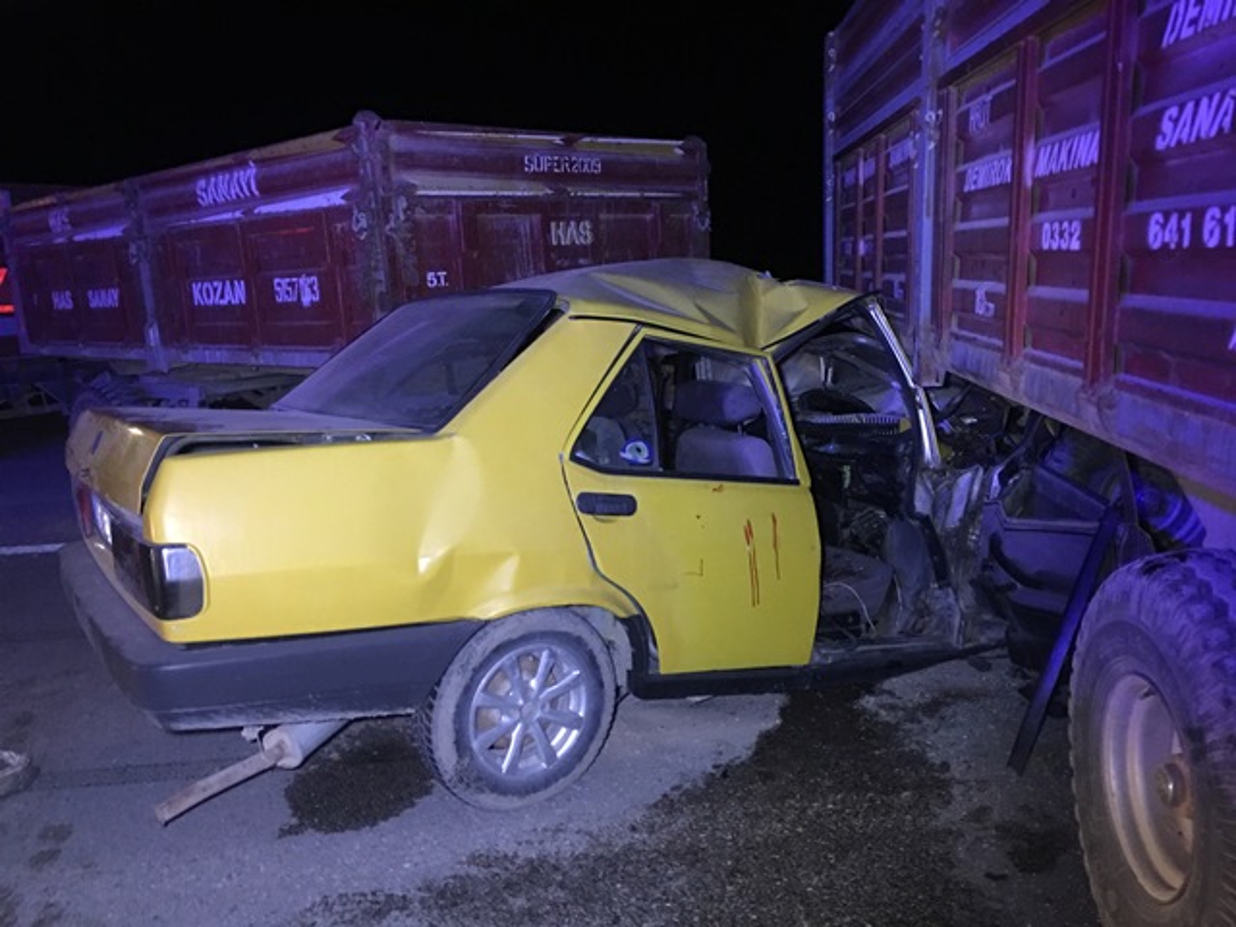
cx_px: 618
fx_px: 1035
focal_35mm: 29
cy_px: 464
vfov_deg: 48.2
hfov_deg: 61.7
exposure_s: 1/8
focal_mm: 4.15
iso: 160
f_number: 2.2
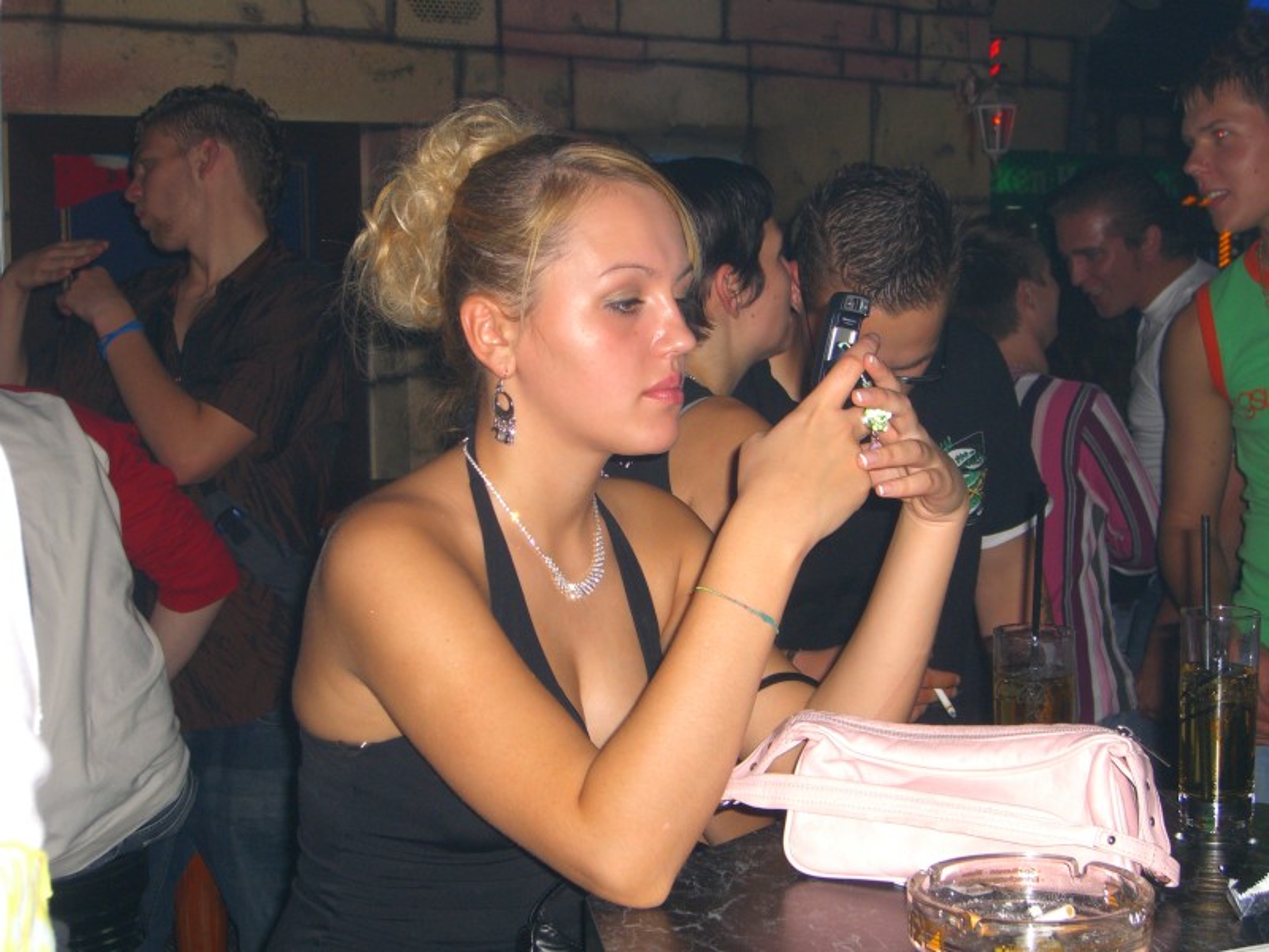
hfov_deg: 33.8
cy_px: 476
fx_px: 2090
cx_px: 634
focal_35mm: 57
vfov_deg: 25.7
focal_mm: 11.8
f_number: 3.6
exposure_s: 1/60
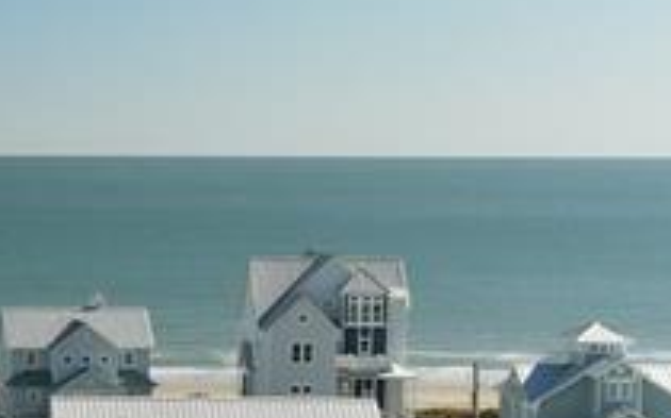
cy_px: 408
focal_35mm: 124
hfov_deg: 15.8
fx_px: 2266
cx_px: -265
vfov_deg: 10.5
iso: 100
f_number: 2.8
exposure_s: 1/30
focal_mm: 4.5
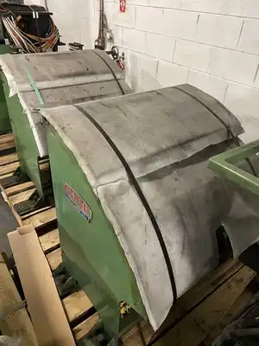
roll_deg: -2.5
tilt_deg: -34.1
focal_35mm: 26
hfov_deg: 53.1
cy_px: 173
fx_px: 259
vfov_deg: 67.3
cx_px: 130
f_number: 1.8
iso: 500
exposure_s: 1/40
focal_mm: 4.25
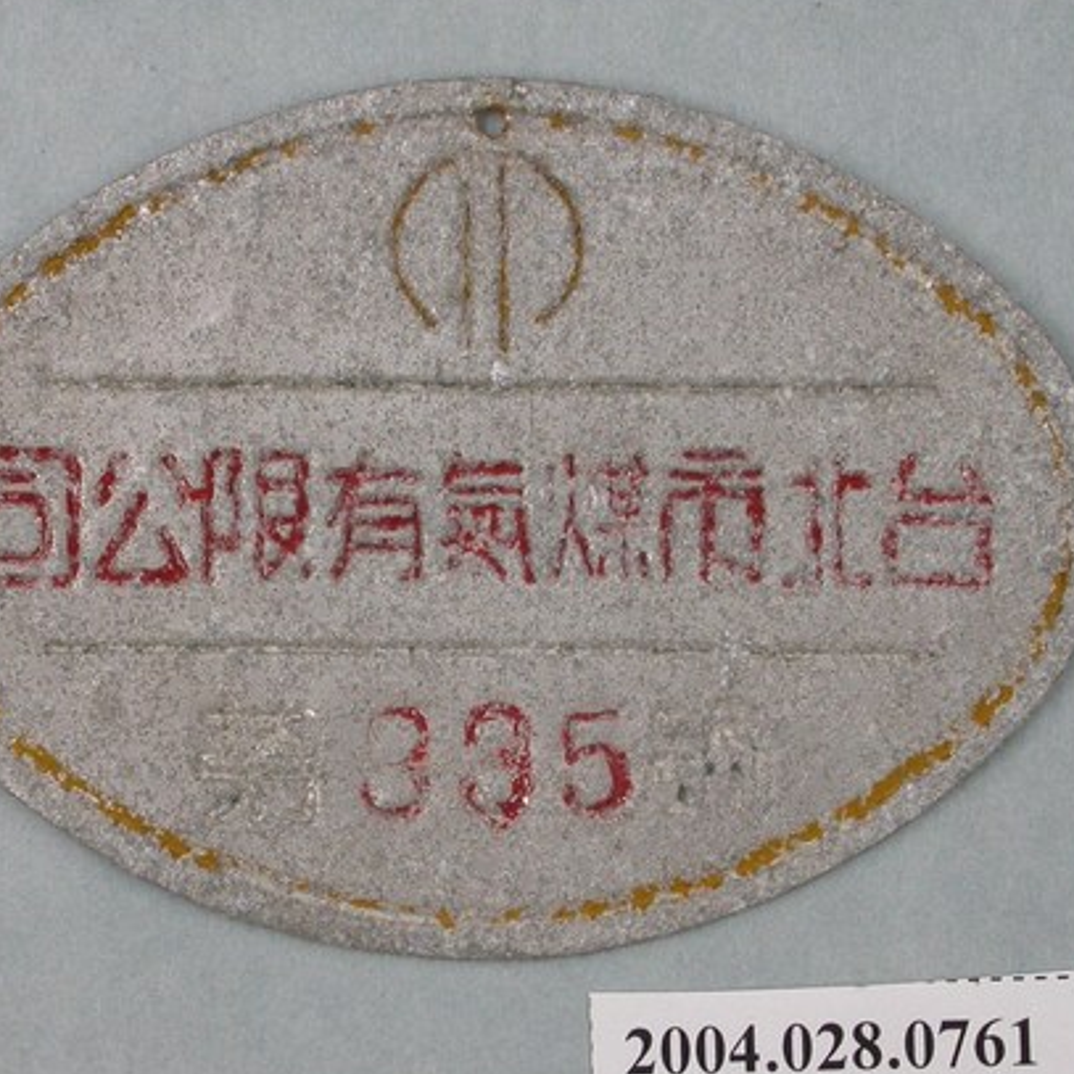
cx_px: 520
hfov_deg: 11.4
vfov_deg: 11.4
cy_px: 596
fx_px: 5371
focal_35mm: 153
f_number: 4.7
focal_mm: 22.8
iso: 100
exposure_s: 1/30
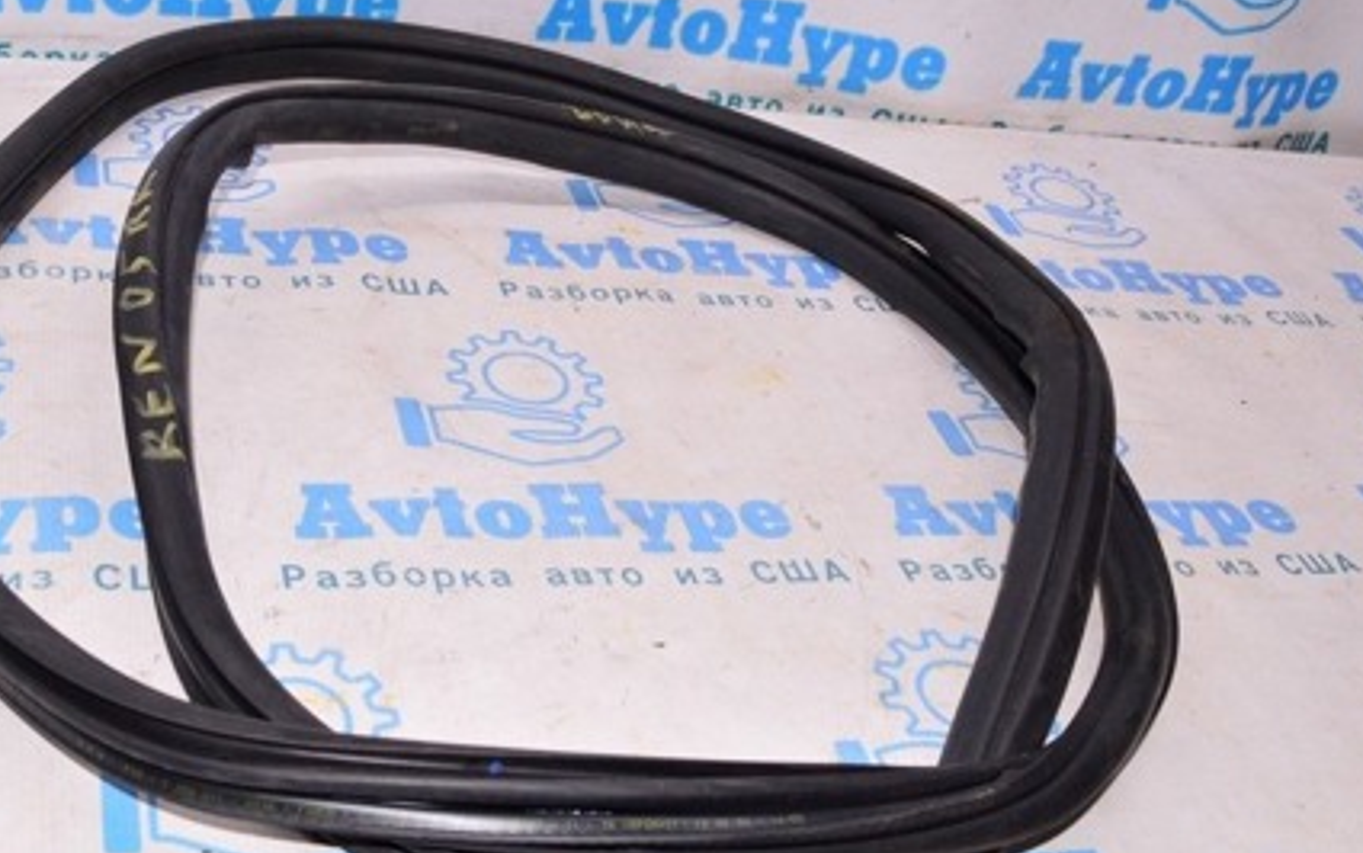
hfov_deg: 43.1
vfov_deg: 28.0
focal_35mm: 46
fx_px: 1709
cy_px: 361
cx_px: 510
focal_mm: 20
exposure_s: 1/160
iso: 1600
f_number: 8
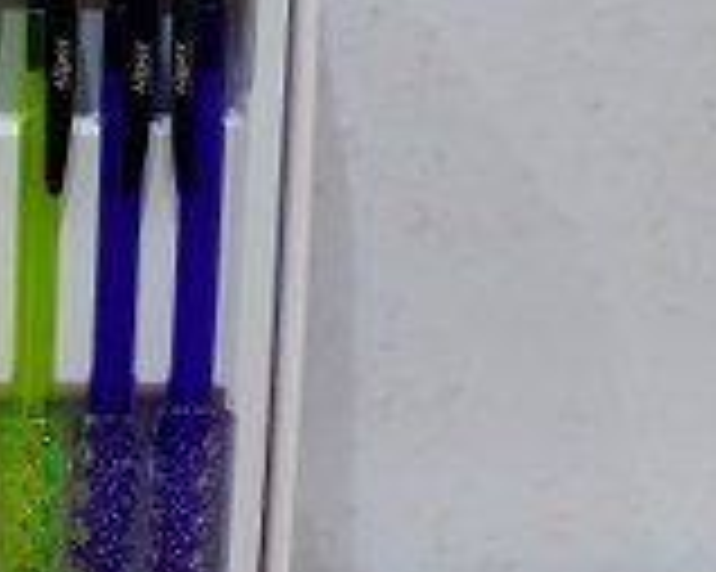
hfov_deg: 18.7
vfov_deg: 14.9
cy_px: 842
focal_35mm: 96
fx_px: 2033
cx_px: -194
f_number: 2.4
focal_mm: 4.32
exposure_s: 1/100
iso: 250
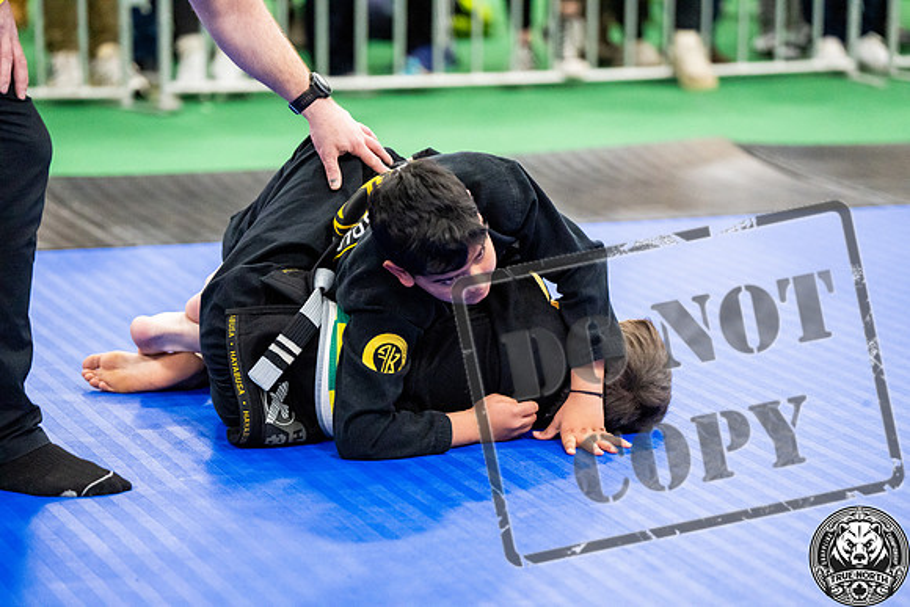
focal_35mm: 138
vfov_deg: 9.9
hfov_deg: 14.9
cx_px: 455
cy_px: 304
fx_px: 3489
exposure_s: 1/500
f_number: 2.8
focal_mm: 138
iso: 6400
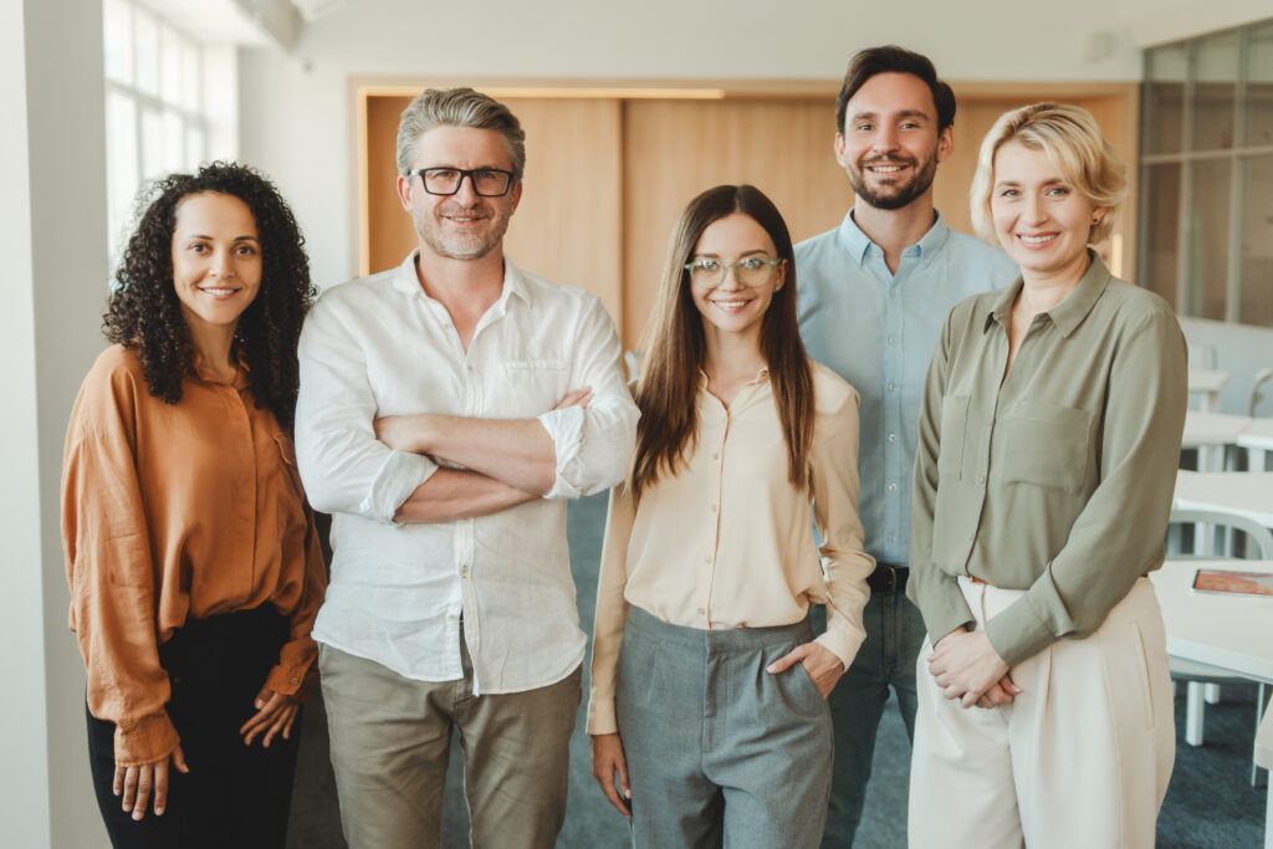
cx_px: 636
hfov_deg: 39.6
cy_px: 424
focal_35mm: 50
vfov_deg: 27.0
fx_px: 1768
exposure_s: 1/500
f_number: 2.5
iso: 500
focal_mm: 50
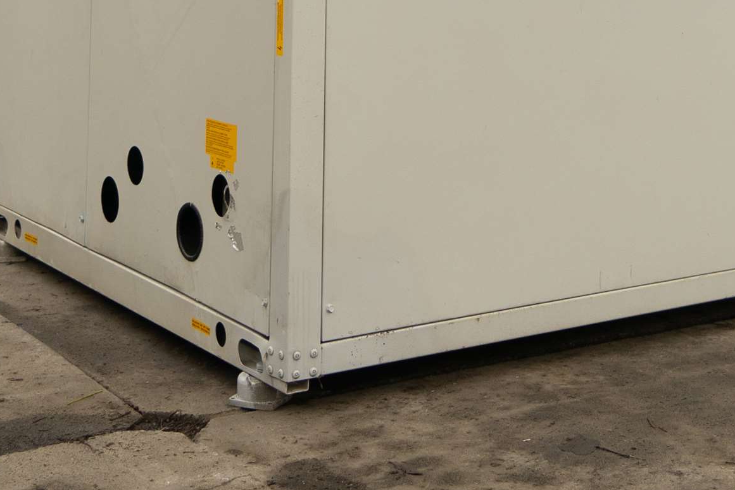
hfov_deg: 23.8
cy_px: -298
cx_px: 474
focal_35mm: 85
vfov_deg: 14.7
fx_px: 1735
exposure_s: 1/160
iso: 400
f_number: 4
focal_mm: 24
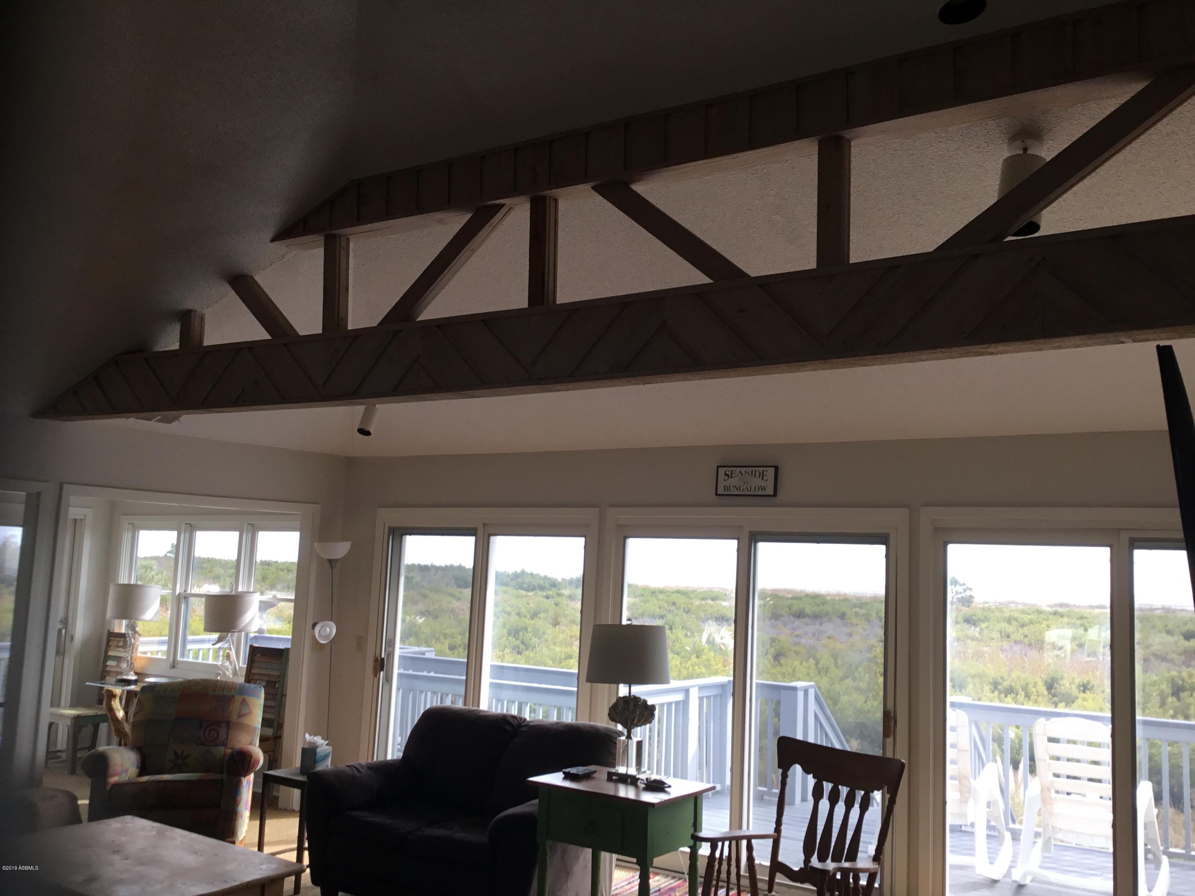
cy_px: 448
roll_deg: -1.9
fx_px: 1070
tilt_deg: +4.7
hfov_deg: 58.4
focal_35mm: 31
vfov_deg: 45.4
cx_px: 598
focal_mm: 3.3
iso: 25
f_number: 2.4
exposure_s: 1/158
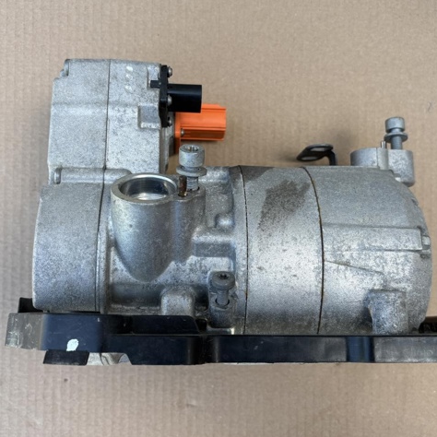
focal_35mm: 31
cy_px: 218
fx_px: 443
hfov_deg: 52.3
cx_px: 250
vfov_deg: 52.5
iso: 40
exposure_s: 1/317
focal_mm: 5.96
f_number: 1.6
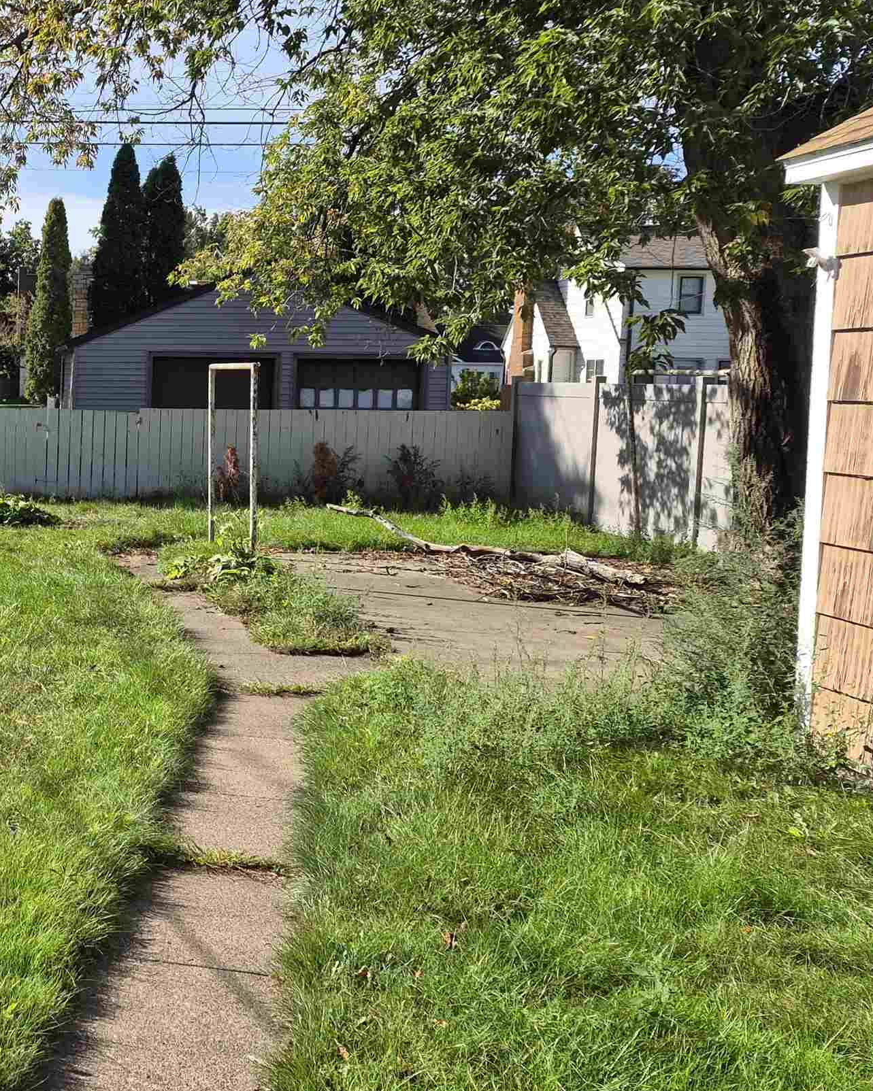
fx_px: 1389
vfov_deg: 42.8
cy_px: 486
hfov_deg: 30.5
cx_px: -131
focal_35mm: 43
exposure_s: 1/4272
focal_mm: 5.4
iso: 80
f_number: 1.8
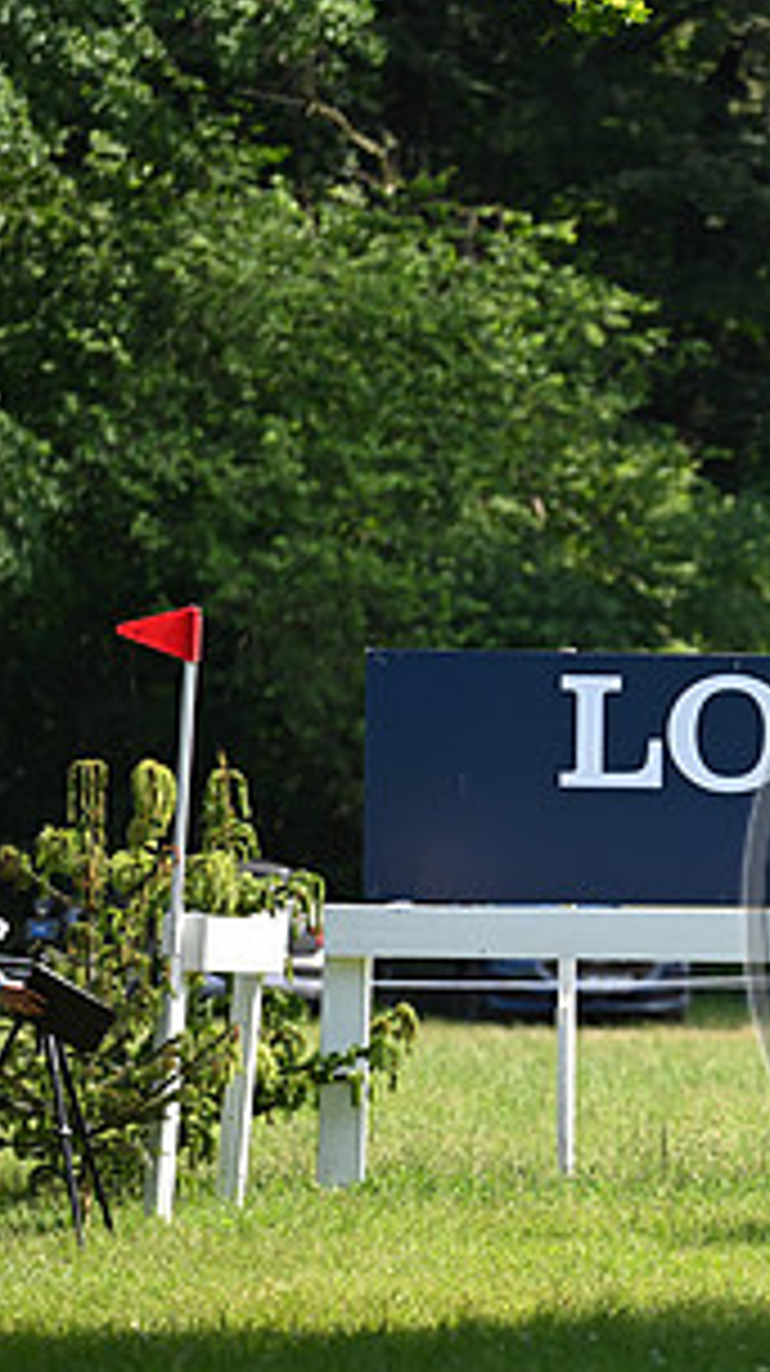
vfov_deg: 5.4
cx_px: 1157
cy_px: 852
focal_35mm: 399
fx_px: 14519
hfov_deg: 3.0
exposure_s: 1/1600
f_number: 3.5
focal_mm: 200
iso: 560
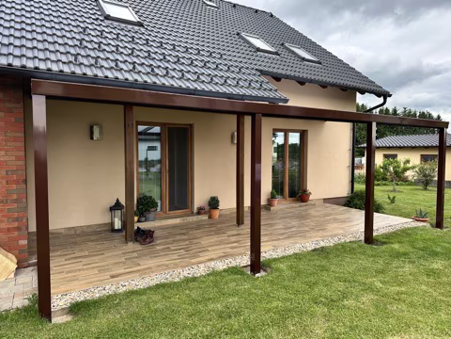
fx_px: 313
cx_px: 226
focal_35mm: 24
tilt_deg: -2.9
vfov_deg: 56.8
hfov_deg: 71.6
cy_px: 170
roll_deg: -1.0
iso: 80
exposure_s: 1/619
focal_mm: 6.86
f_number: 1.78
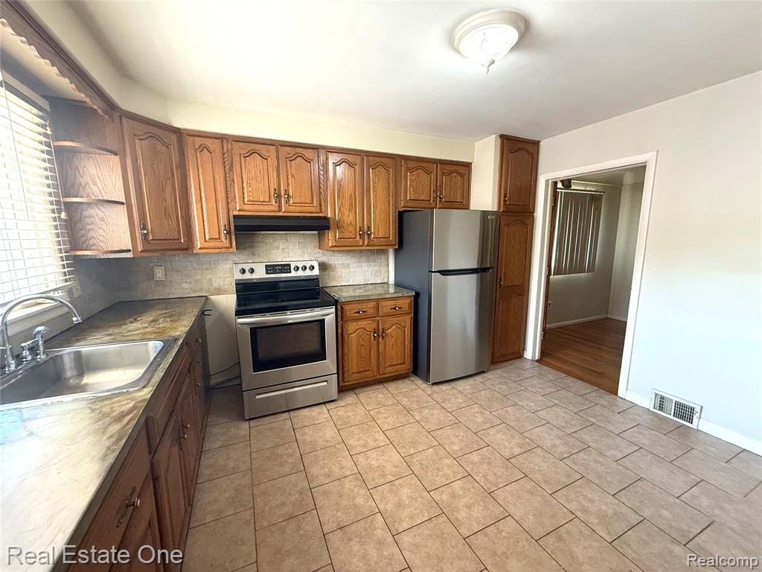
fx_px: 308
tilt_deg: -8.5
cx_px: 381
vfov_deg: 85.7
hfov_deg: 102.1
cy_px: 286
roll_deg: +0.5
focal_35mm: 14
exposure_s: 1/60
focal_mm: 2.22
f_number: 2.2
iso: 500
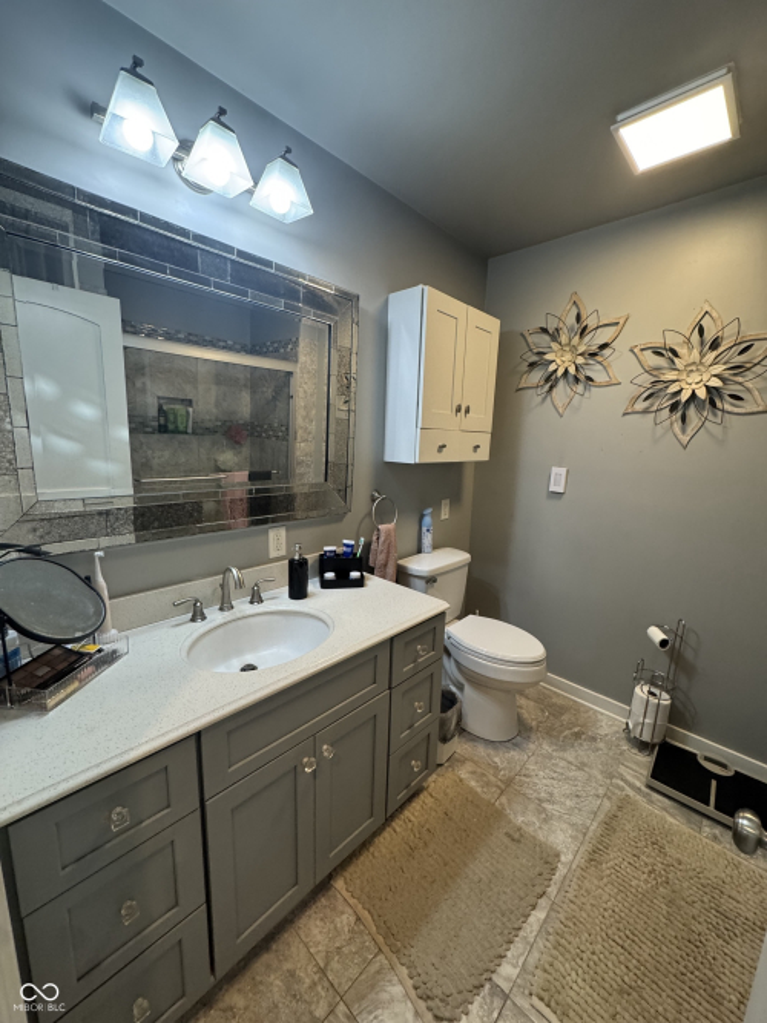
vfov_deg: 102.1
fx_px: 414
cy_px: 512
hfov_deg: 85.7
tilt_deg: -11.3
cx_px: 384
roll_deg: -2.0
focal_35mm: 14
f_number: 2.2
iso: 250
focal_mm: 2.22
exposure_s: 1/120
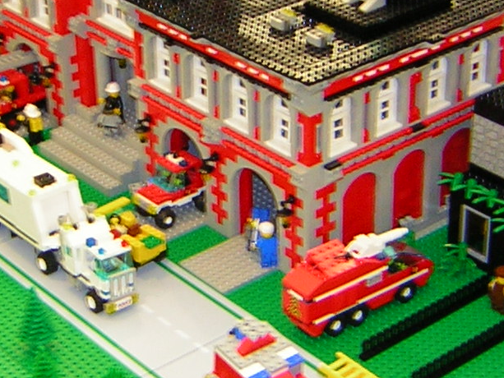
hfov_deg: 20.9
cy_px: 136
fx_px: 1369
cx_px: 222
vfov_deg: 15.7
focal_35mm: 94
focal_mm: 4.7
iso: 74
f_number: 2.6
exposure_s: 1/5.7
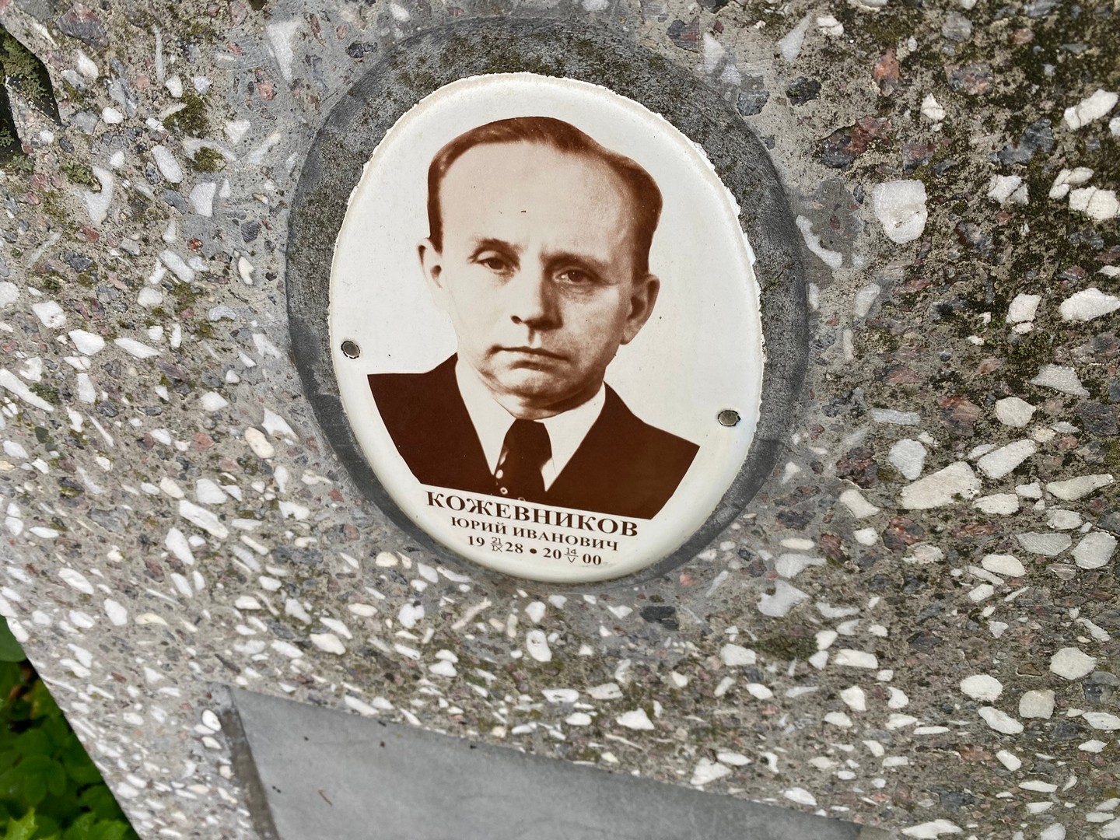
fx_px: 841
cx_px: 560
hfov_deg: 67.3
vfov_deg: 53.1
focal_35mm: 26
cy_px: 420
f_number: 1.8
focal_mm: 4.25
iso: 32
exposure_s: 1/280
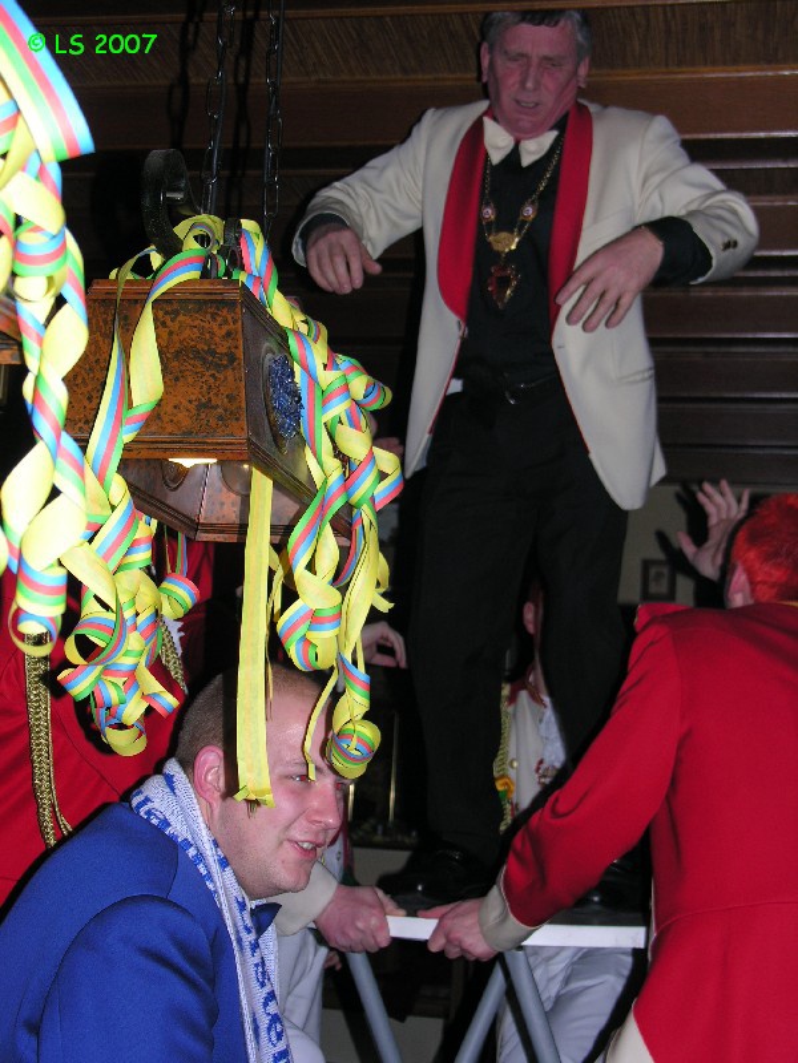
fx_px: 1813
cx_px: 399
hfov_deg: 24.8
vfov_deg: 32.7
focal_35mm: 59
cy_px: 532
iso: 50
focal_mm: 15
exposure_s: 1/60.1
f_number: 3.2
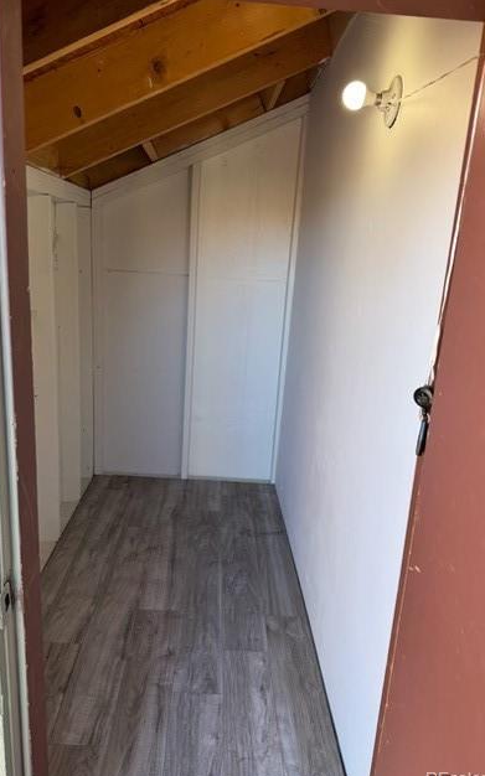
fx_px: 550
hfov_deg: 47.5
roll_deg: -3.3
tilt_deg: -15.8
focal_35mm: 26
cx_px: 227
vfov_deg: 70.4
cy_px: 395
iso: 100
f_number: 1.78
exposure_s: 1/120
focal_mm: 6.76
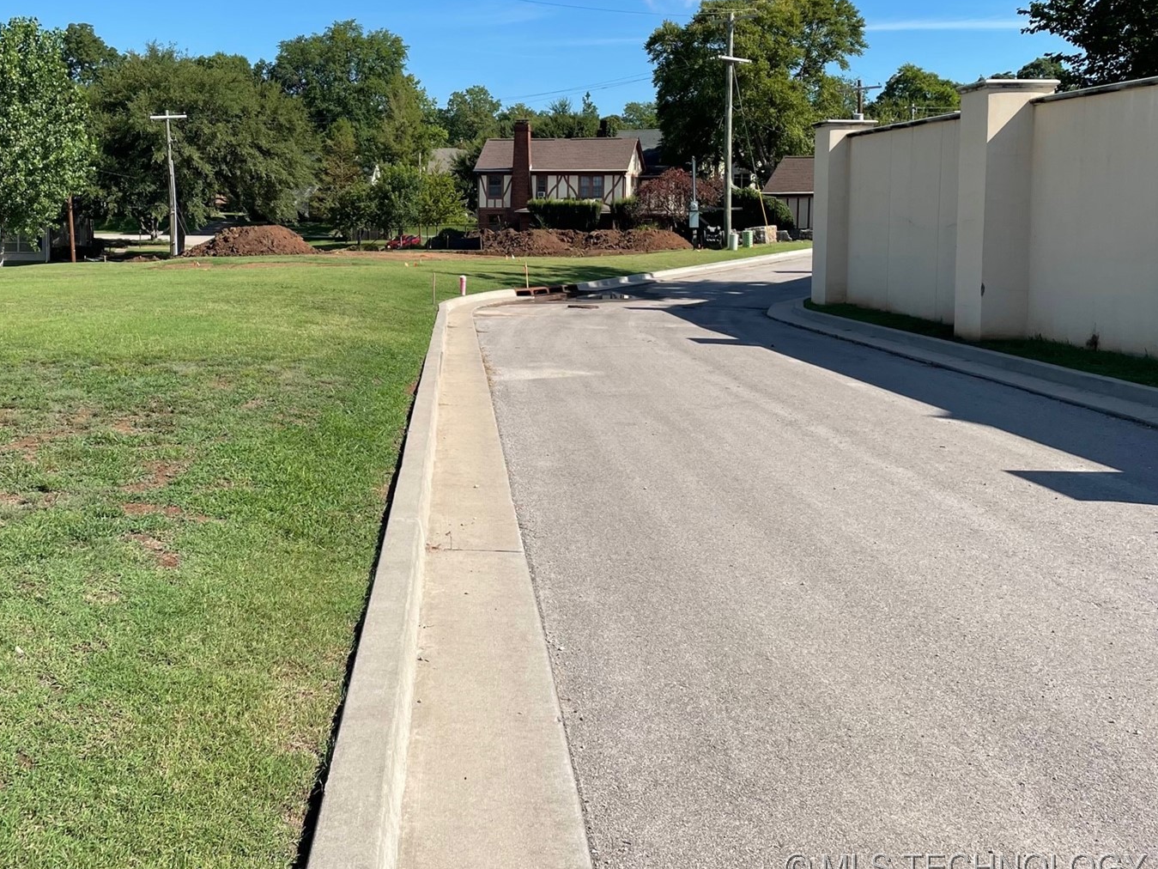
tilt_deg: -2.2
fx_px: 1238
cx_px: 488
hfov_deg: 49.9
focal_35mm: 37
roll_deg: -0.7
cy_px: 285
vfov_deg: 38.2
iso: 32
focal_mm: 4.2
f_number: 1.6
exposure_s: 1/3509
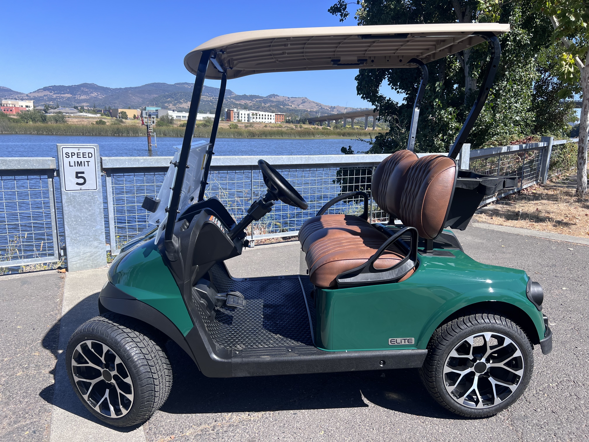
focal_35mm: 26
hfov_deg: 67.3
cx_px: 294
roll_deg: -2.2
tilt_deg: -13.3
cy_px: 221
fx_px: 442
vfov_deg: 53.1
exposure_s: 1/2123
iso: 50
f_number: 1.5
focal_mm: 5.7
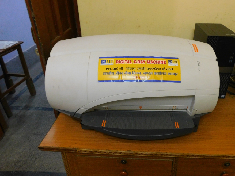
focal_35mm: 28
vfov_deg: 49.6
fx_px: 190
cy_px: 78
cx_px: 137
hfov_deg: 63.1
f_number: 3
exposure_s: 1/25
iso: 400
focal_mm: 4.1
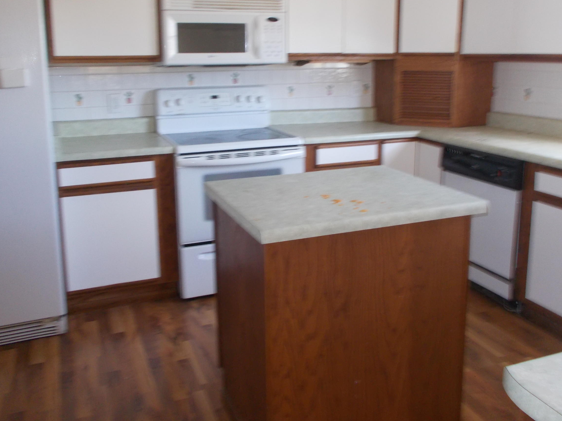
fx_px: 552
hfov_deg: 54.0
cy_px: 155
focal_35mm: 34
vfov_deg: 41.5
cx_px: 279
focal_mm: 4.6
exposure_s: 1/25
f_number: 3.2
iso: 200
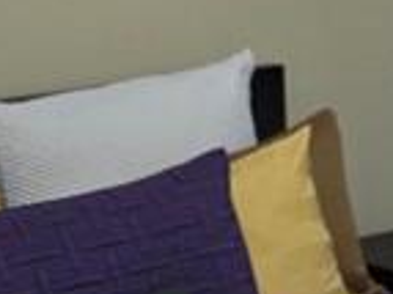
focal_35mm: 165
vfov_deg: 8.9
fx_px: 1872
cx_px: 954
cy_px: -16
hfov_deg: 10.3
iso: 640
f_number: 1.7
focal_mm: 6.3
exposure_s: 1/60
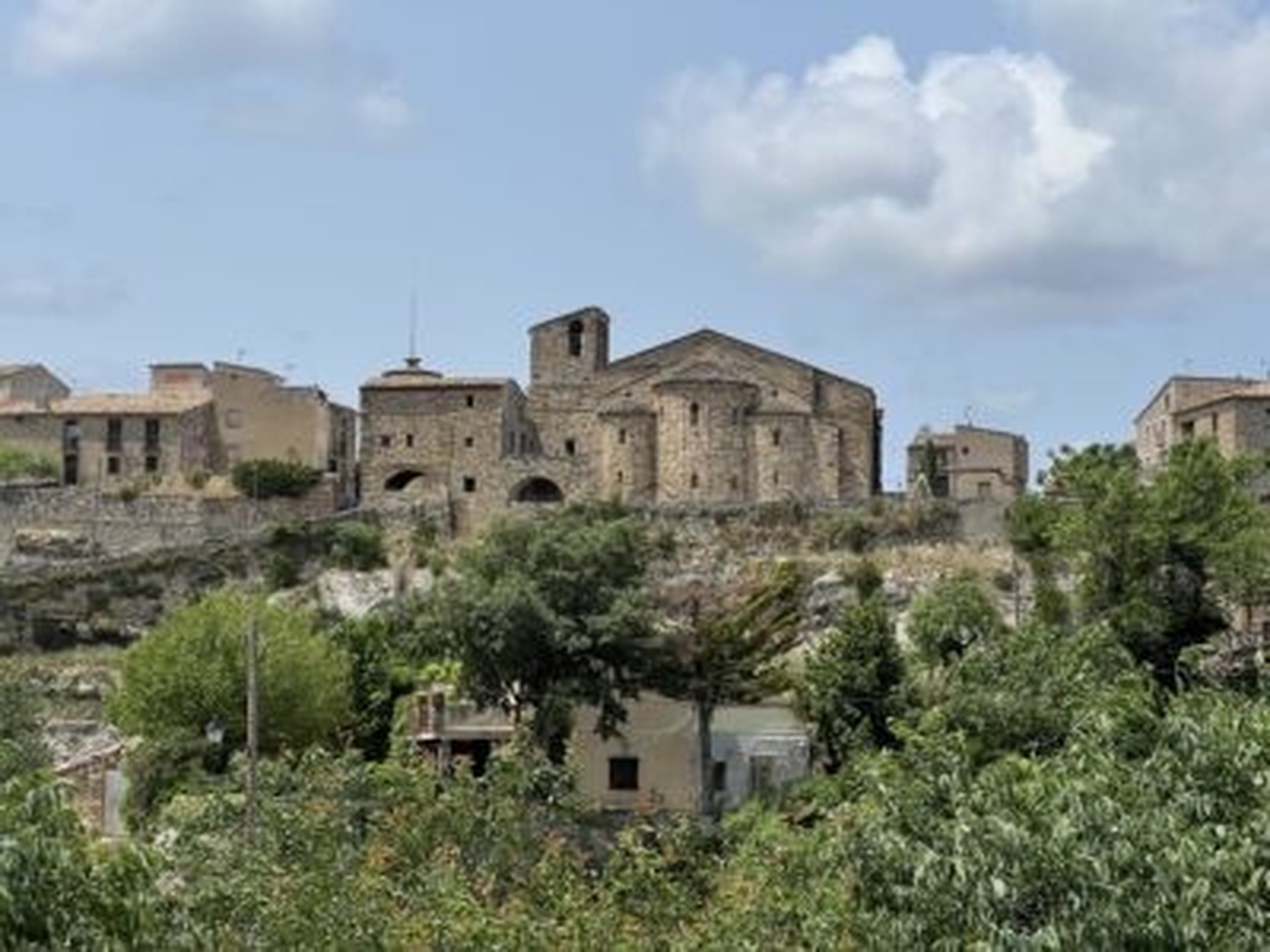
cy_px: 476
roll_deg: -0.3
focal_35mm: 77
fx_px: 2825
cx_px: 635
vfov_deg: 19.1
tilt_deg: +6.6
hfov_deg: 25.3
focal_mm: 9
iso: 32
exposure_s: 1/1623
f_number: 2.8
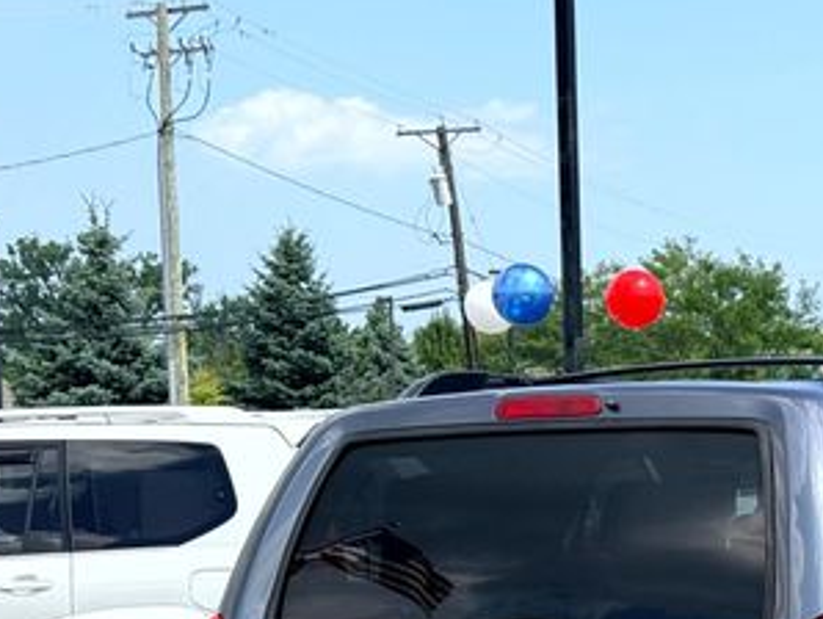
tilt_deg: -4.1
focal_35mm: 103
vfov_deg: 14.1
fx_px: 2451
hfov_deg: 18.5
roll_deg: +1.4
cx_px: 842
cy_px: 649
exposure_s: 1/2342
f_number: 1.78
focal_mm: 6.76
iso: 64
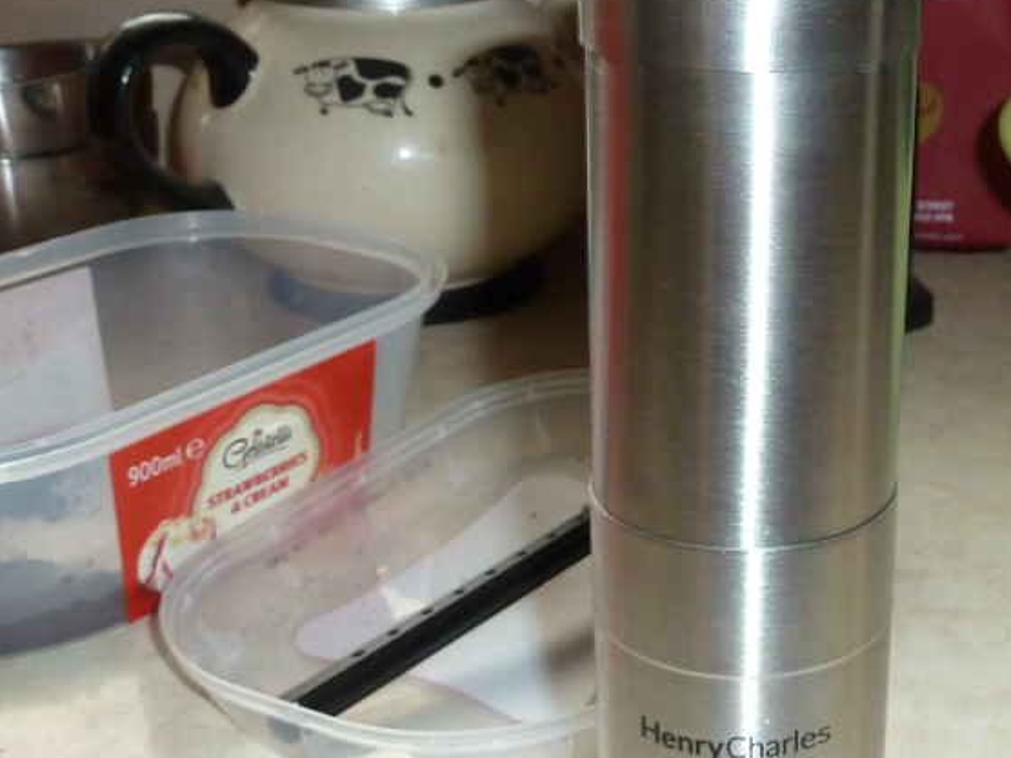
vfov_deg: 27.0
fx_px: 1577
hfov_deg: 34.3
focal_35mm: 54
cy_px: 369
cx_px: 827
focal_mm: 4.1
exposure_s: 1/30
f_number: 3.3
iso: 125
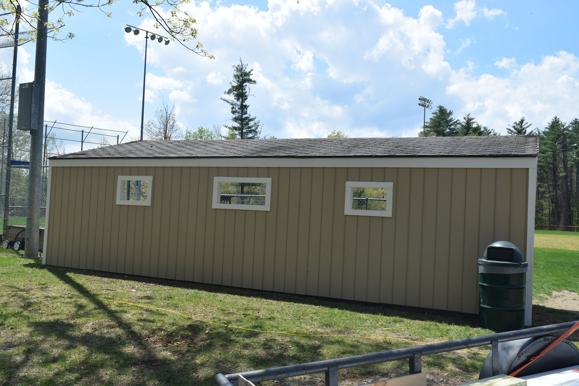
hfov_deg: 57.2
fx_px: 531
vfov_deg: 40.0
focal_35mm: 33
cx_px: 290
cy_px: 193
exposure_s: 1/400
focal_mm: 22
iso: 200
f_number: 10
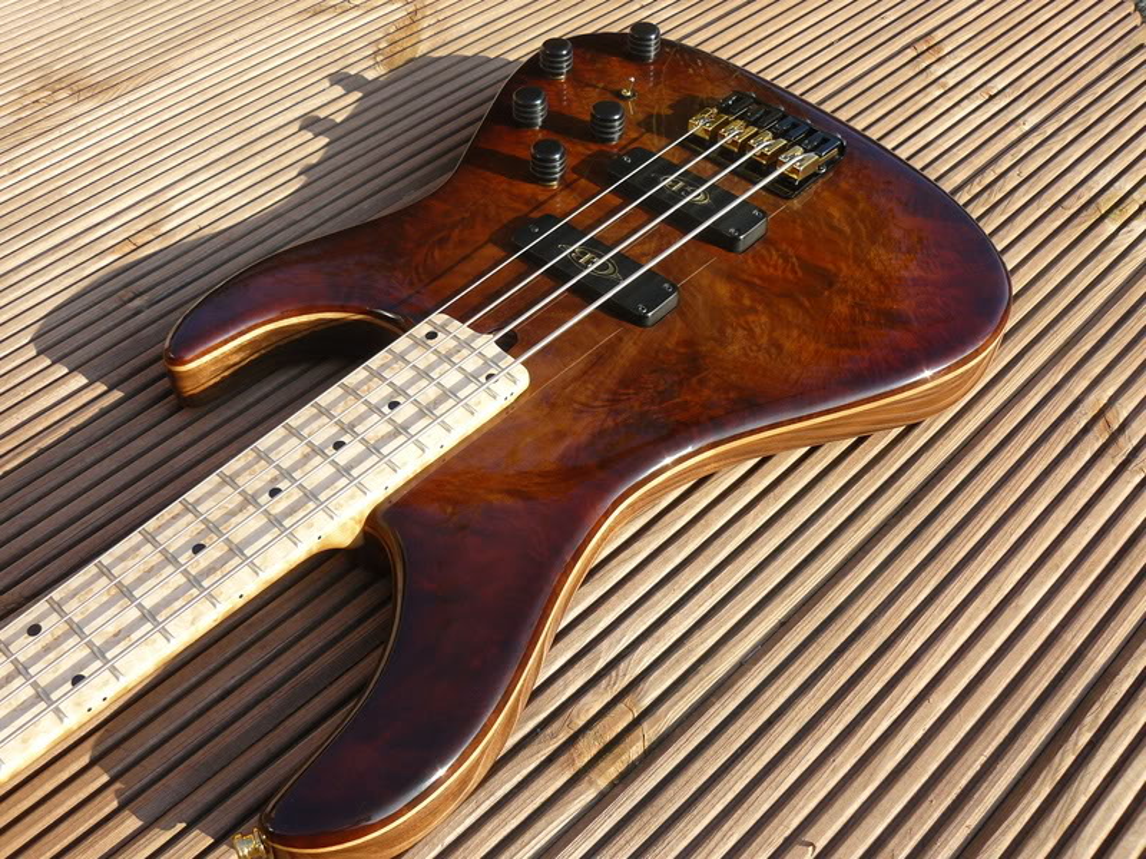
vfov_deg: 39.7
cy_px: 430
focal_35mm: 36
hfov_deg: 51.4
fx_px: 1192
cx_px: 573
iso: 100
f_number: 4.5
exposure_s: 1/200
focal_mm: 6
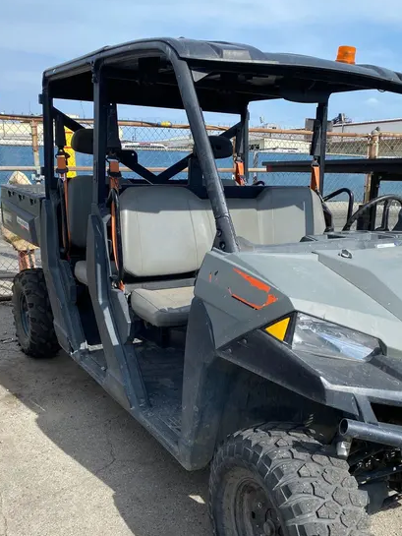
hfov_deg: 40.7
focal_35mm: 35
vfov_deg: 52.1
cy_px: 332
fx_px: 542
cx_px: 216
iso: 32
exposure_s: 1/1927
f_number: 1.8
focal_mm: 4.25
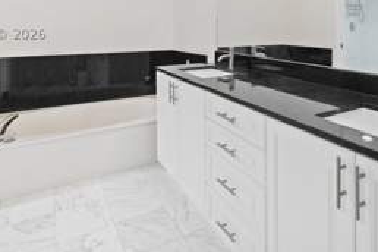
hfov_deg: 69.2
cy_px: 32
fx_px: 273
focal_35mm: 26
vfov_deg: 45.6
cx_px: 208
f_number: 8
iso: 200
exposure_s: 1.3
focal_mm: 14
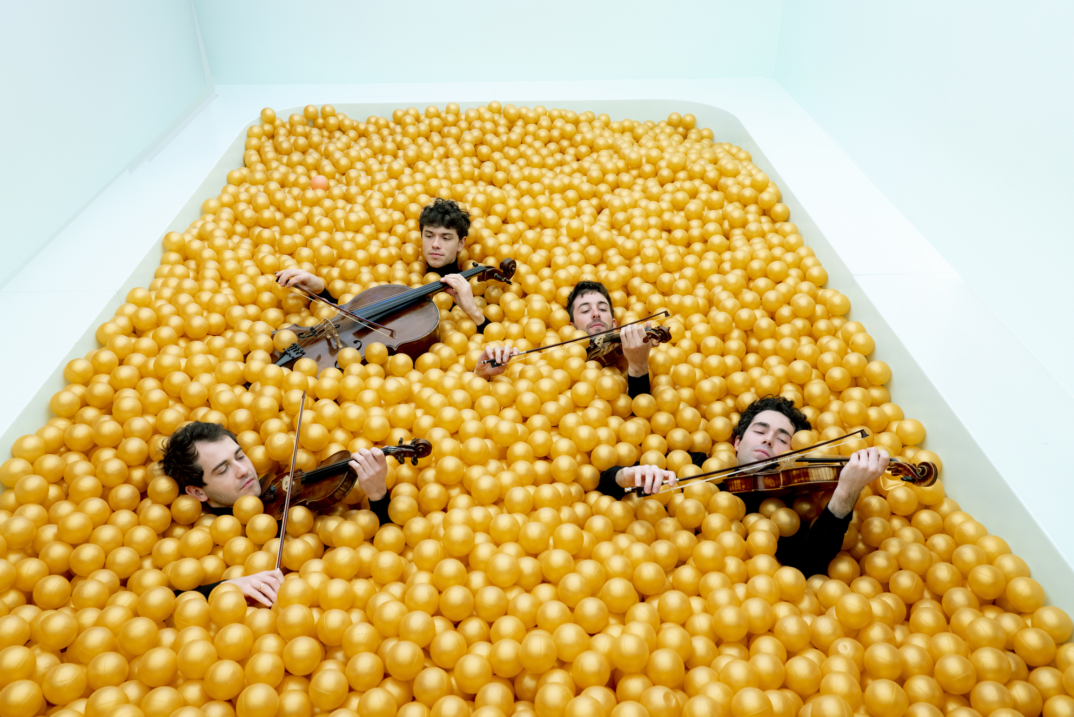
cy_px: 358
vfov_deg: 45.0
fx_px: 865
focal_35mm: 29
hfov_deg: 63.7
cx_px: 537
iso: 1250
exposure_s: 1/125
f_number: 6.3
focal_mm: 29
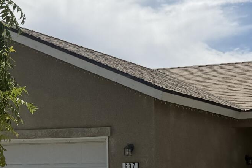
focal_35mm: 113
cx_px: 206
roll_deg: -0.5
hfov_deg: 17.9
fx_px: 791
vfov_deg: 11.7
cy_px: 244
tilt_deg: -3.2
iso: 80
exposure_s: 1/9091
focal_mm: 6.76
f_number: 1.78
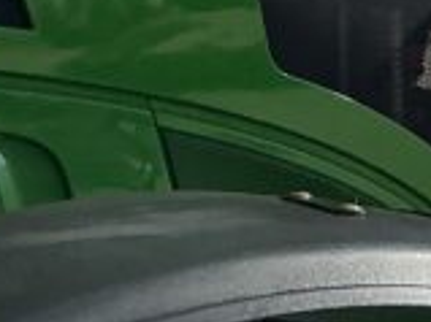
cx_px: 569
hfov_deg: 10.7
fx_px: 2239
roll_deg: +0.7
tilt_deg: +10.1
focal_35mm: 180
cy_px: -495
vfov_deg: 7.6
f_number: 1.8
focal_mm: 3
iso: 25
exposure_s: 1/1912
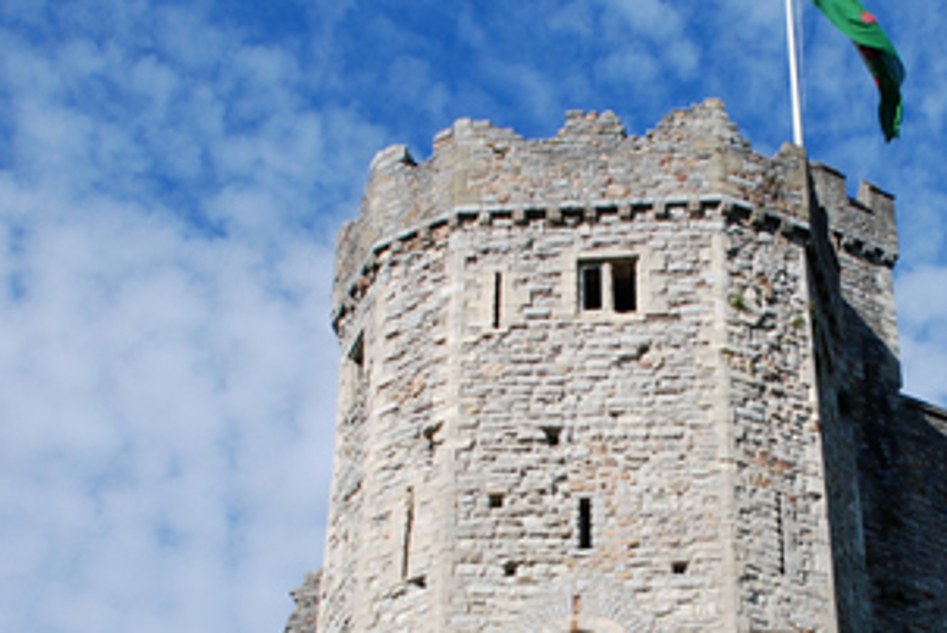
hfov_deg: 25.4
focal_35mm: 79
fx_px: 2080
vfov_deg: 17.1
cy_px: 537
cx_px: 677
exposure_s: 1/800
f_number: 3.8
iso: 100
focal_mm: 22
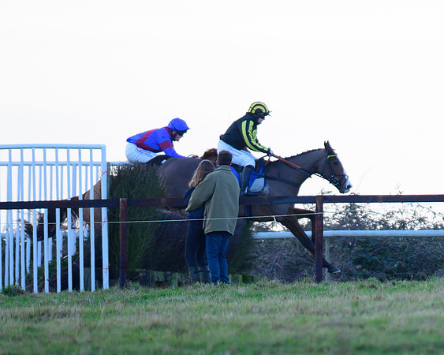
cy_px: 190
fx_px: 15477
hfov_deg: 1.6
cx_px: 461
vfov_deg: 1.3
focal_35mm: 1178
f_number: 4
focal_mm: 400
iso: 800
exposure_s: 1/1000
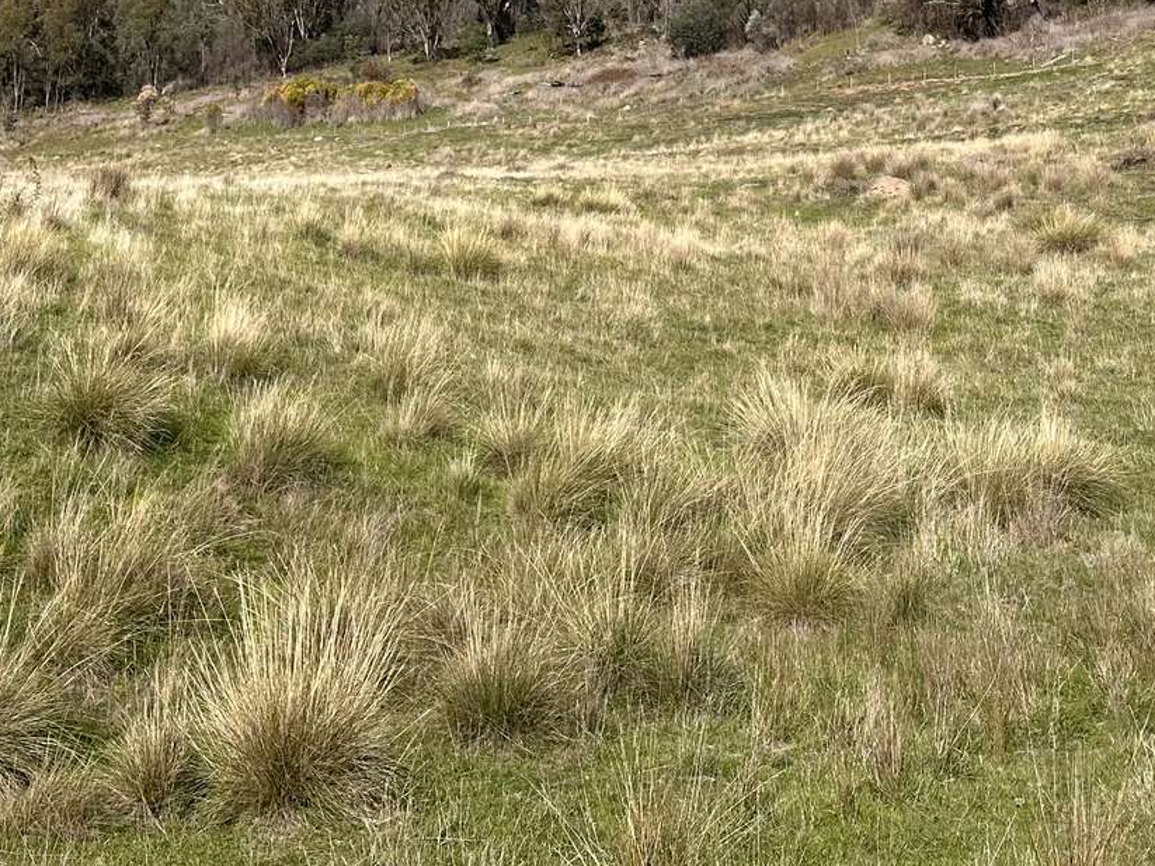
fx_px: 1868
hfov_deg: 34.3
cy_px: 38
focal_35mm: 56
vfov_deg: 25.1
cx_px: 626
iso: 80
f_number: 1.78
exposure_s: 1/3717
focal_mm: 6.86
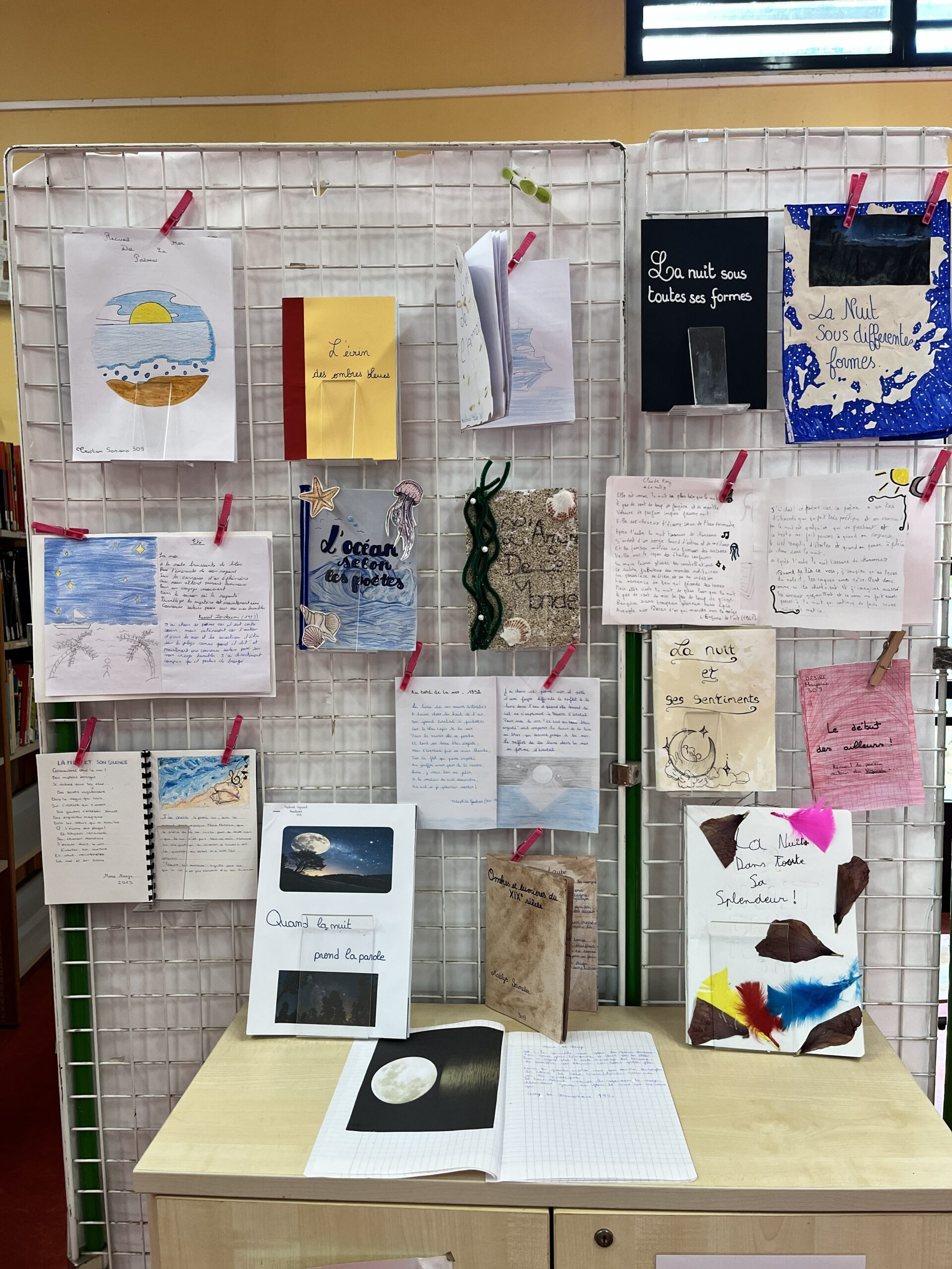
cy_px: 634
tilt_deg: -4.9
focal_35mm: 26
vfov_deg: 67.3
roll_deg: +1.5
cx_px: 476
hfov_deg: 53.1
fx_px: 953
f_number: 1.6
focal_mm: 5.1
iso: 125
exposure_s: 1/112
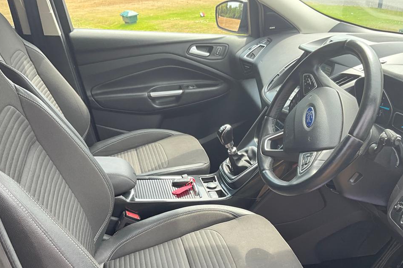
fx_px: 425
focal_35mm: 38
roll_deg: +2.6
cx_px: 208
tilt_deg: -29.9
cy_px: 183
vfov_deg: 34.7
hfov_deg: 50.7
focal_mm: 3
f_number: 1.8
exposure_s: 1/153
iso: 32
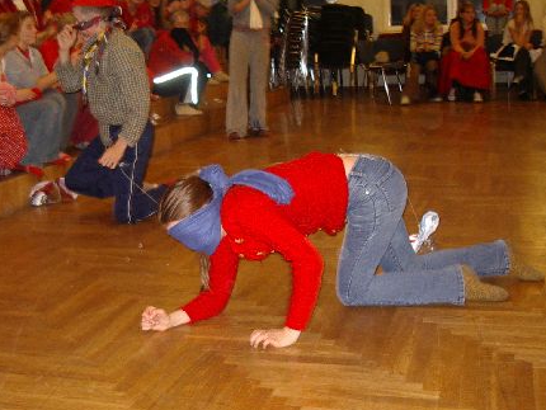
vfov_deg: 27.5
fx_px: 836
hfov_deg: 35.9
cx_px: 194
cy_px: 216
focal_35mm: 53
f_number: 2.6
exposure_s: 1/60
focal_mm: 5.8
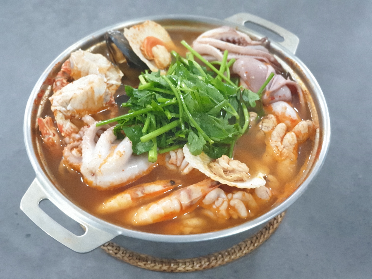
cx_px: 186
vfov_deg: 28.0
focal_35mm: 52
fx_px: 559
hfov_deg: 36.8
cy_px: 140
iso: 640
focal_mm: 6
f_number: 2.4
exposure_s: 1/24
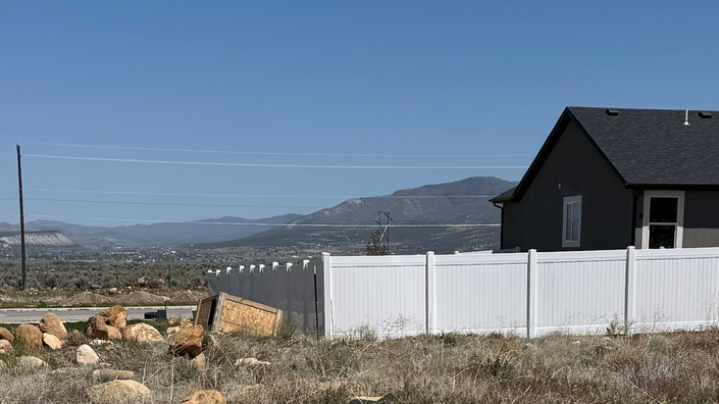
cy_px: 498
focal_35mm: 76
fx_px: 1448
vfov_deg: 15.3
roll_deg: -0.8
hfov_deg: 27.9
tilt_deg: -9.4
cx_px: 407
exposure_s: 1/7937
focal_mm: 6.76
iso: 80
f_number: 1.78
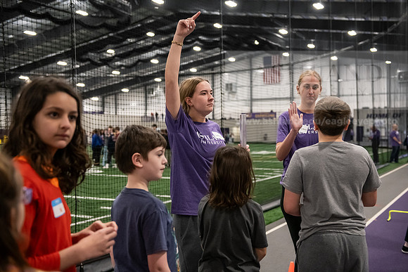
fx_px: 499
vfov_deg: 30.5
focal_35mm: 44
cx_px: 204
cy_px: 136
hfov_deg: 44.5
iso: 4000
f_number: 3.2
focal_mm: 44
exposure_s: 1/400
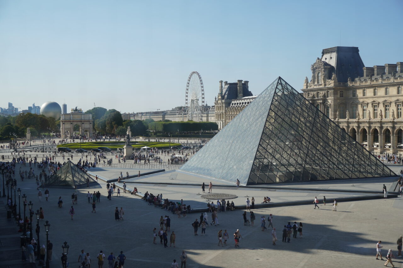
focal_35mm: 50
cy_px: 134
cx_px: 202
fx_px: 554
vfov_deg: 27.2
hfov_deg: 40.0
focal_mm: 33
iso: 100
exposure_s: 1/800
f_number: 5
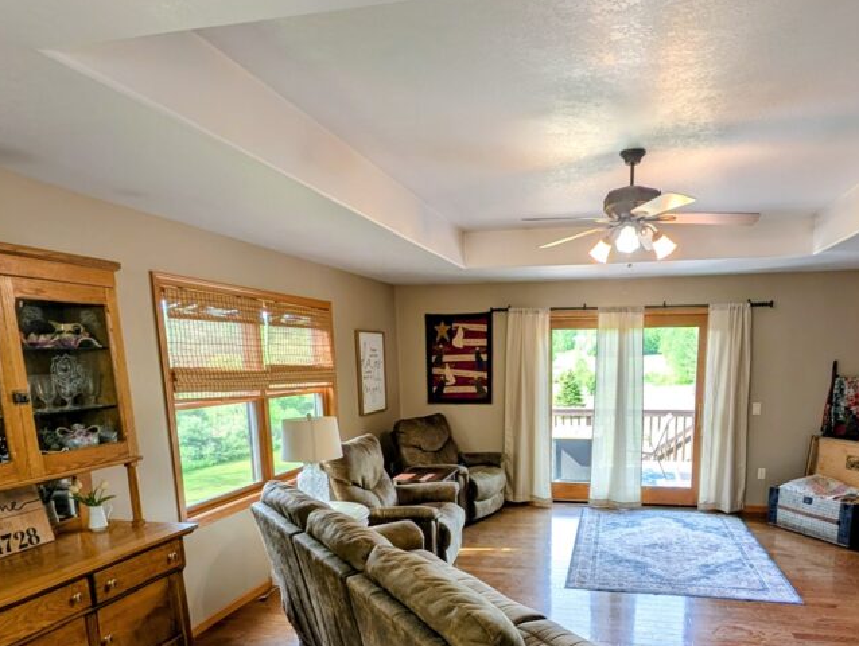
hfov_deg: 80.9
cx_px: 506
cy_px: 458
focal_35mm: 20
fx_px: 497
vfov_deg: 63.4
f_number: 1.95
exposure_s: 1/120
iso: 62
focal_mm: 2.23
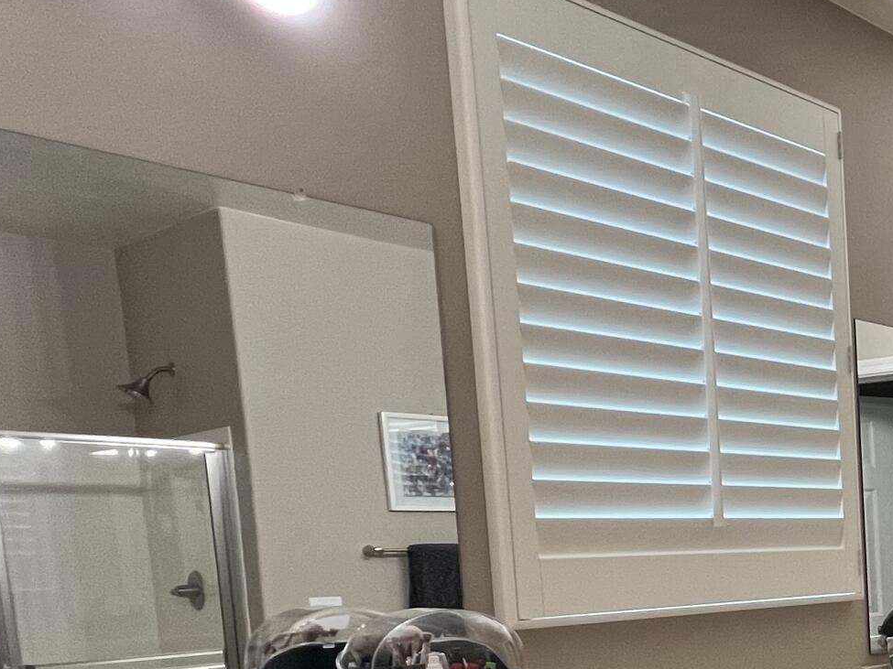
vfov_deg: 33.0
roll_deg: +1.0
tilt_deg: -6.5
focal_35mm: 40
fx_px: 1032
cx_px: 1112
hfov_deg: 35.2
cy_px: 666
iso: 200
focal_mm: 1.57
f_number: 1.8
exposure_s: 1/60
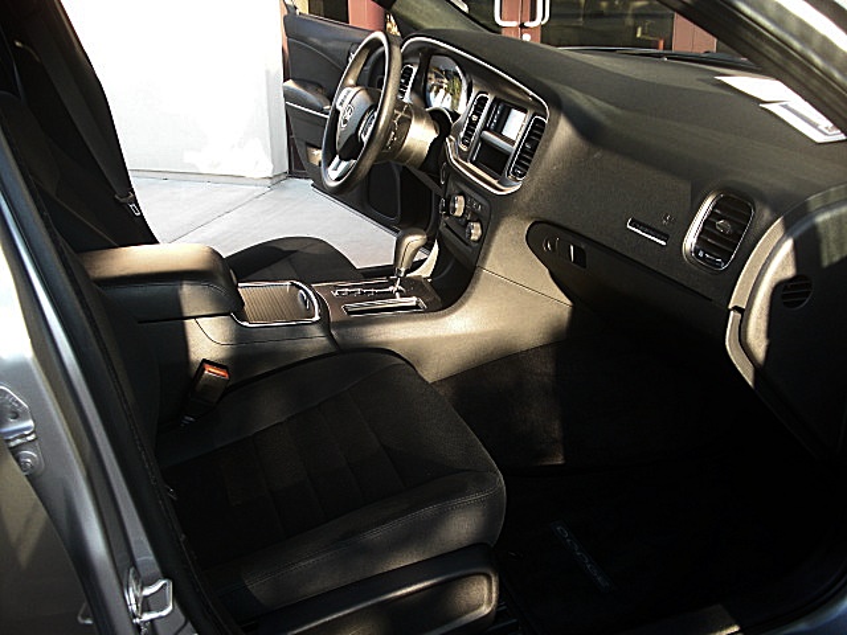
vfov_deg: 39.7
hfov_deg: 51.4
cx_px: 424
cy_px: 318
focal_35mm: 36
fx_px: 881
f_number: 2.8
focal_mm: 6.3
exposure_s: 1/100
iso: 100
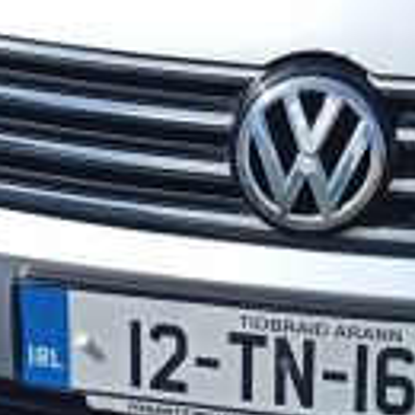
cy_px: -102
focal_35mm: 110
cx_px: 278
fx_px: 1492
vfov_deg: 15.2
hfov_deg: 15.8
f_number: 1.8
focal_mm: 3.84
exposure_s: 1/1422
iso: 50
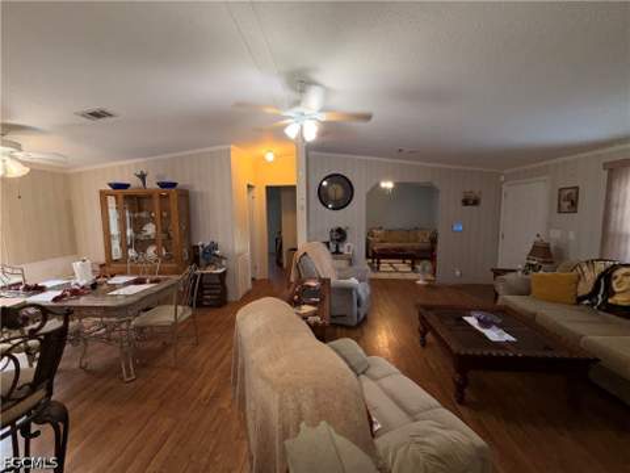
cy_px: 236
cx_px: 315
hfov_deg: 102.1
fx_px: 255
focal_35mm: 14
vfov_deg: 85.7
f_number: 2.2
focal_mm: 2.22
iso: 64
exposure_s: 1/60
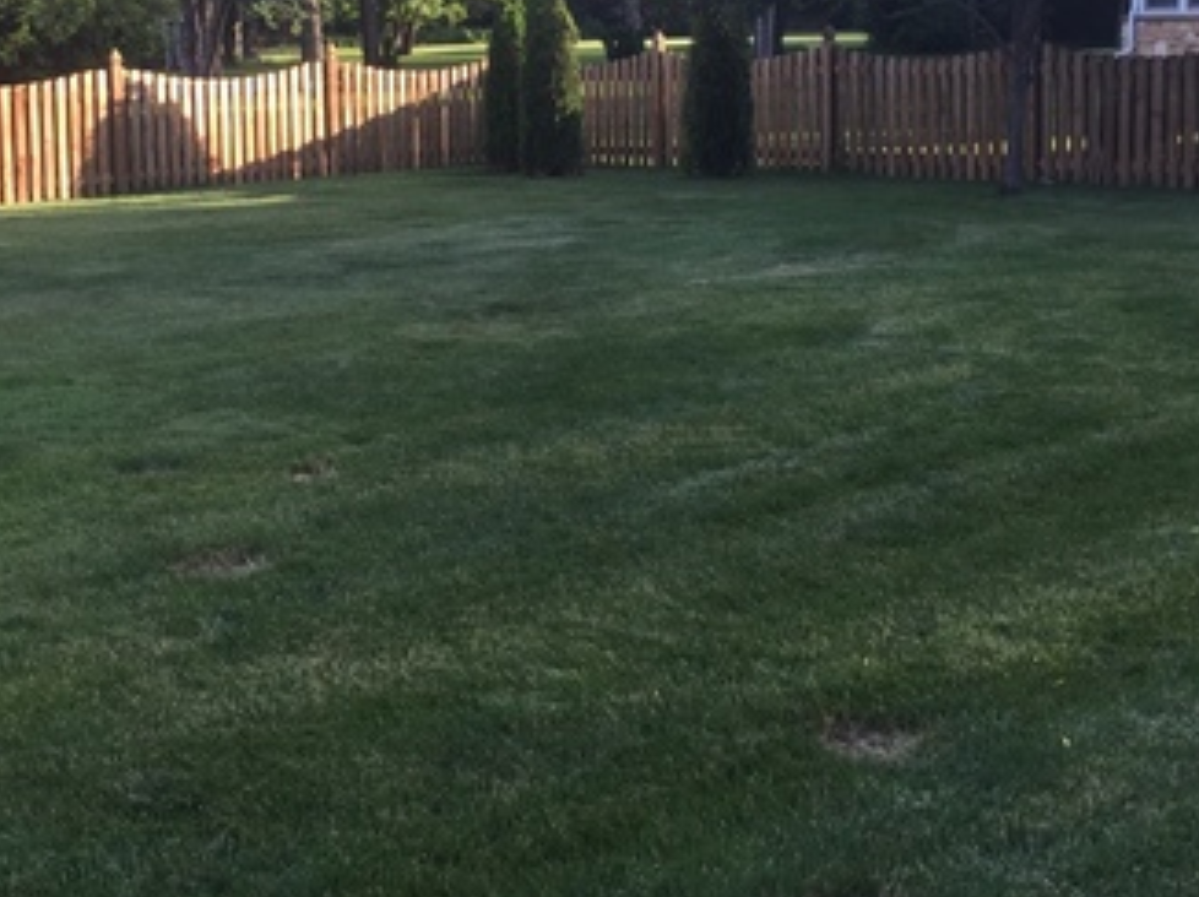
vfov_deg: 25.4
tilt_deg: -7.0
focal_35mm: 57
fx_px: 1973
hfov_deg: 33.7
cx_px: 467
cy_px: 276
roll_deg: +0.6
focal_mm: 4.15
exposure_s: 1/215
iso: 32
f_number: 2.2
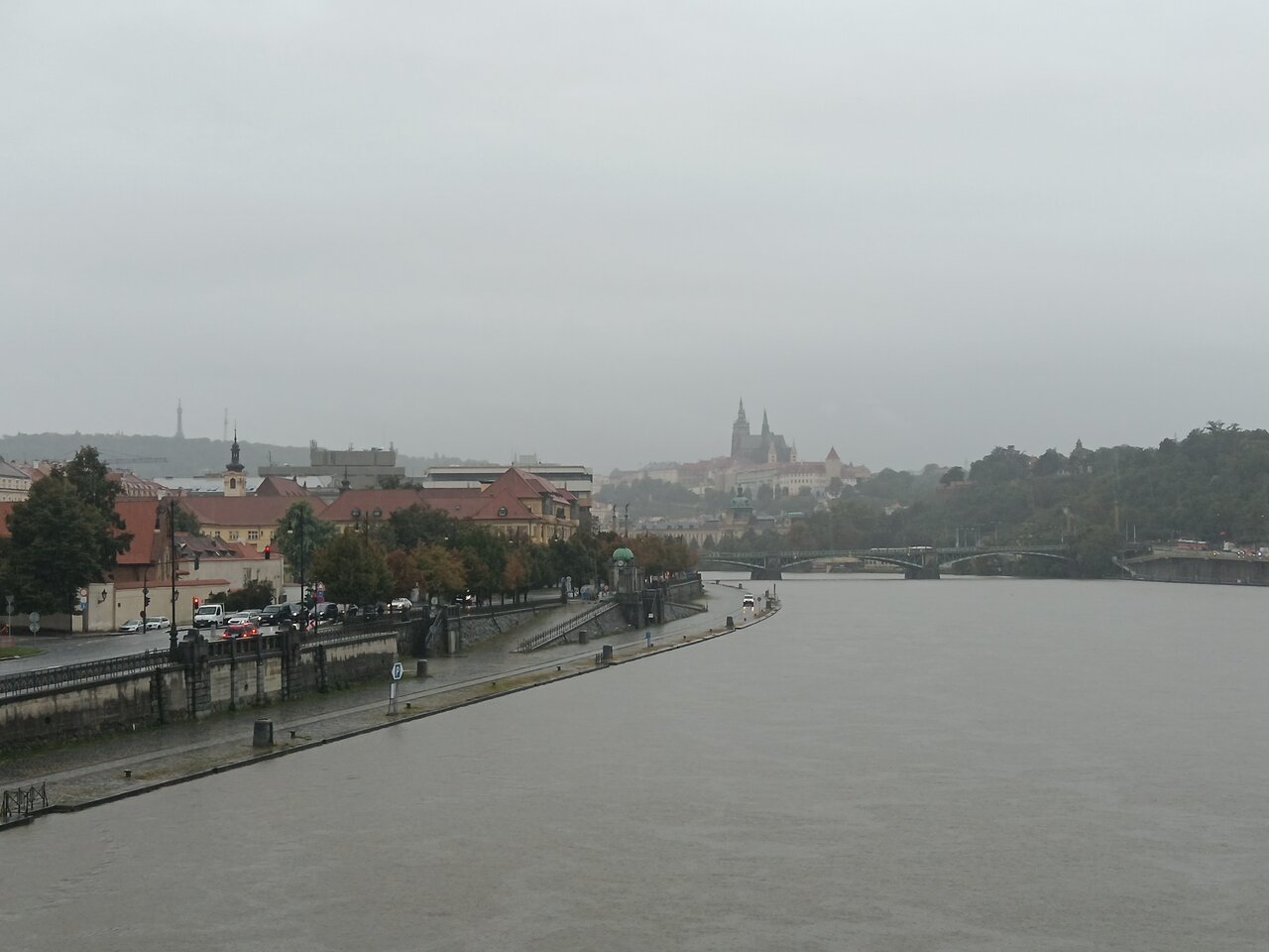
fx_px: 1980
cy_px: 476
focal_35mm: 54
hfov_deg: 35.5
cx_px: 634
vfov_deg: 27.0
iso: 100
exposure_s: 1/155
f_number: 1.9
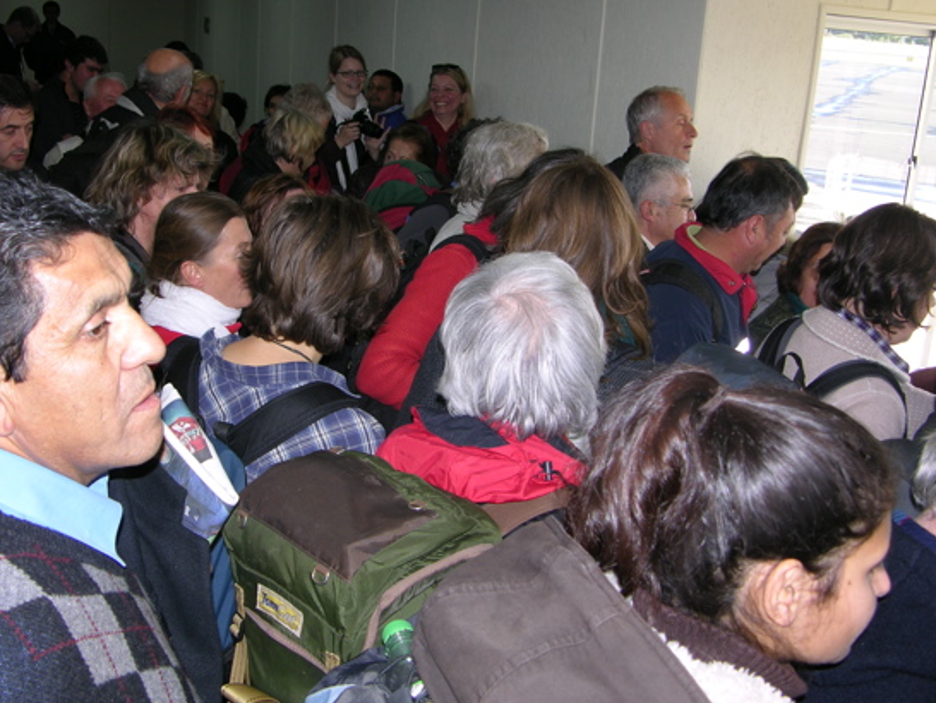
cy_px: 324
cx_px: 403
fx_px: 1109
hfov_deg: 45.6
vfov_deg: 35.1
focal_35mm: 41
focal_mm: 8.9
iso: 50
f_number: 2.8
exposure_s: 1/60.1
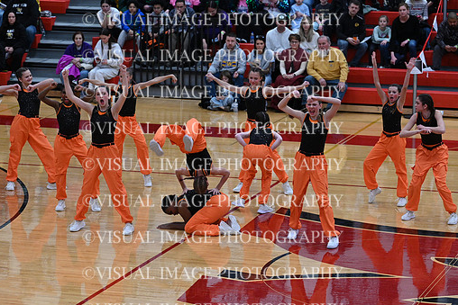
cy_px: 146
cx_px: 213
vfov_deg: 10.0
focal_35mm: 137
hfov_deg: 15.0
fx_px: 1743
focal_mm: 120
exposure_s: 1/400
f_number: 4
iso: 4000
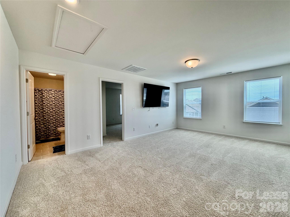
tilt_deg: -2.2
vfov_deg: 85.7
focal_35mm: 14
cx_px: 145
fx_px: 117
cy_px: 108
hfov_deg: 102.1
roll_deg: +1.4
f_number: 2.2
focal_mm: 2.22
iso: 80
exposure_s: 1/120
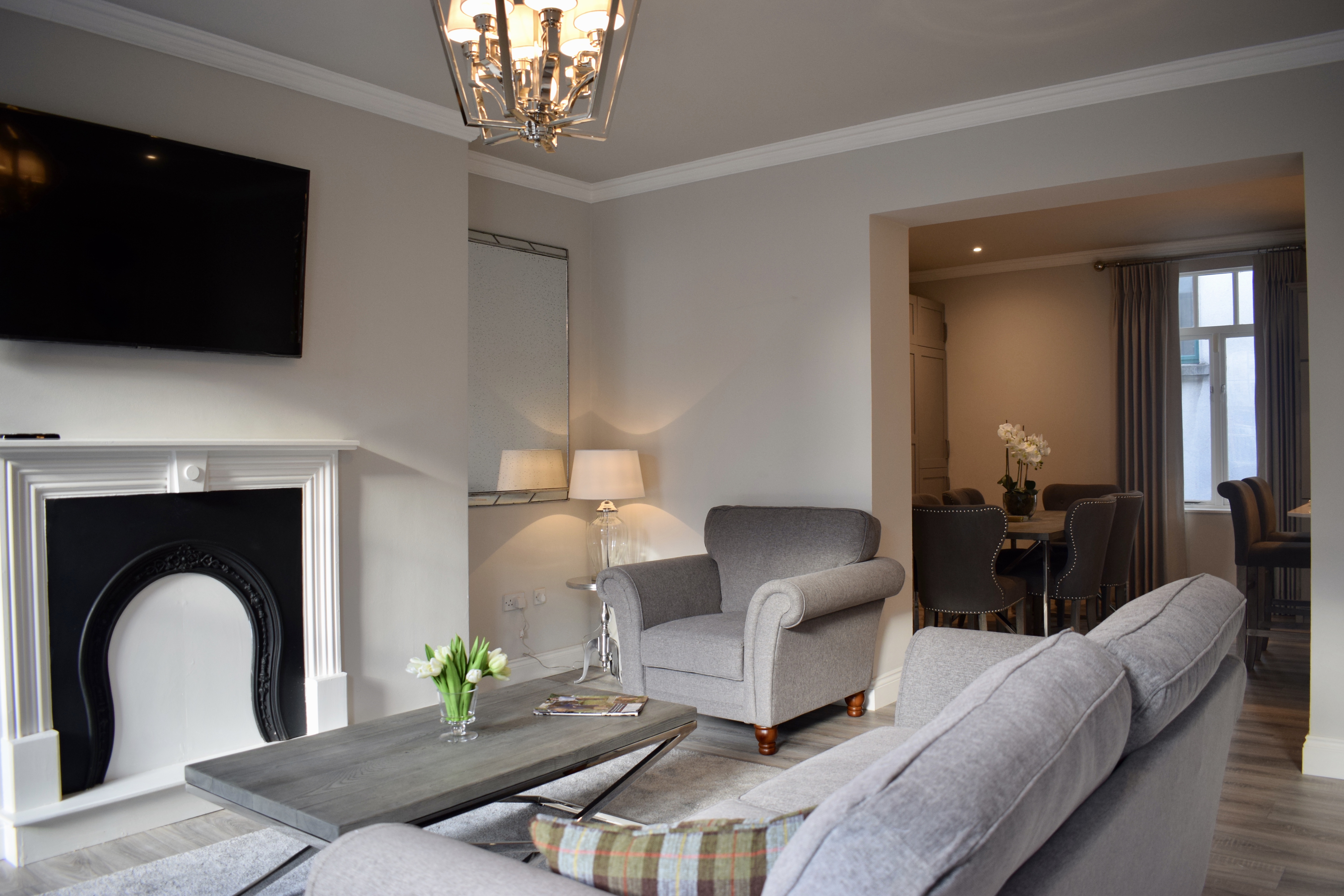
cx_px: 672
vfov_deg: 47.9
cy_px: 448
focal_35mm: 27
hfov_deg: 67.4
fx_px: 1008
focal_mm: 18
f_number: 4
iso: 450
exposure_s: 1/60
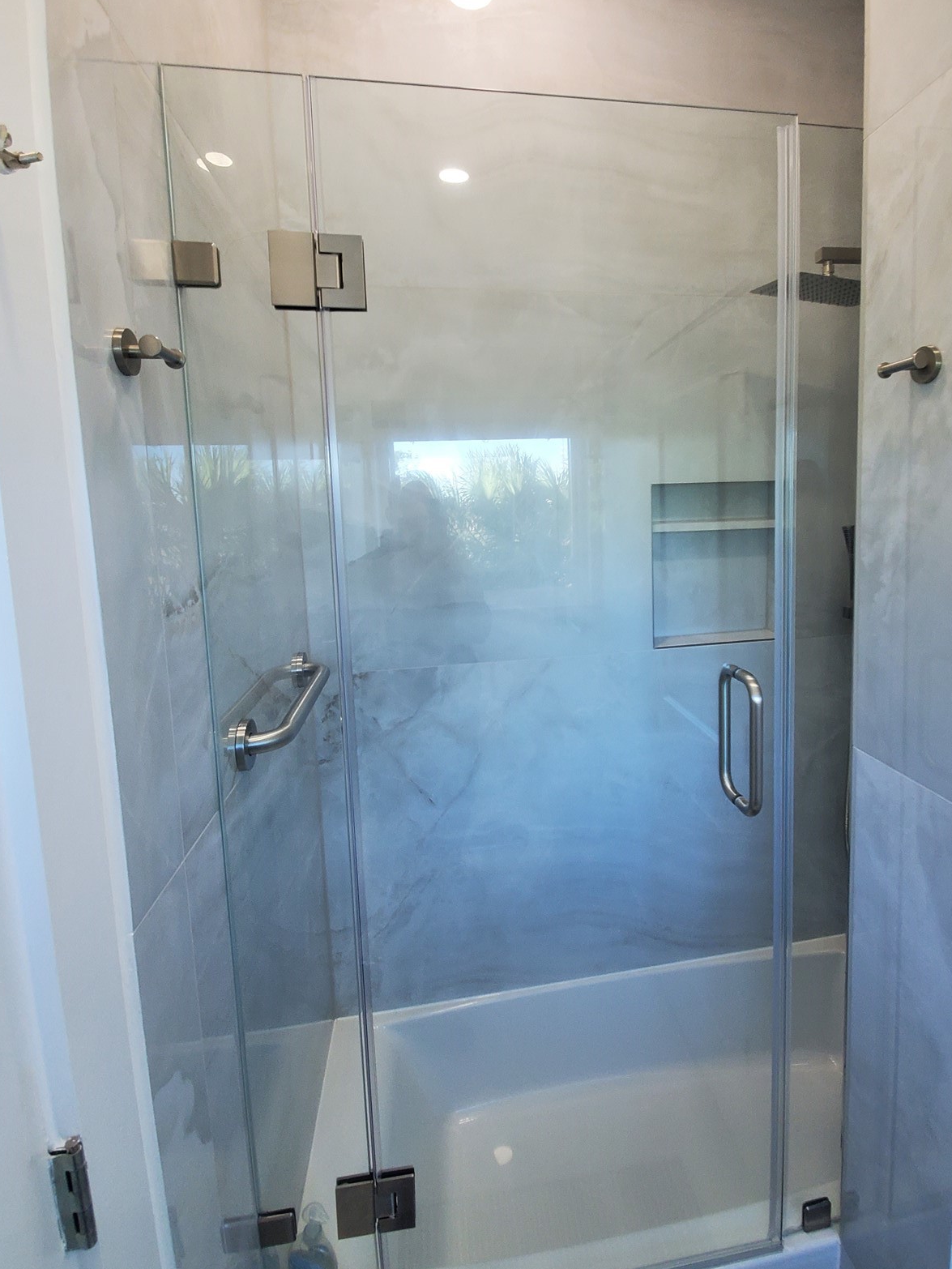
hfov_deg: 74.4
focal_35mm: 17
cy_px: 568
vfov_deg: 90.7
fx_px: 623
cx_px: 536
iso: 125
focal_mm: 1.8
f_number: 2.2
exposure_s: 1/59
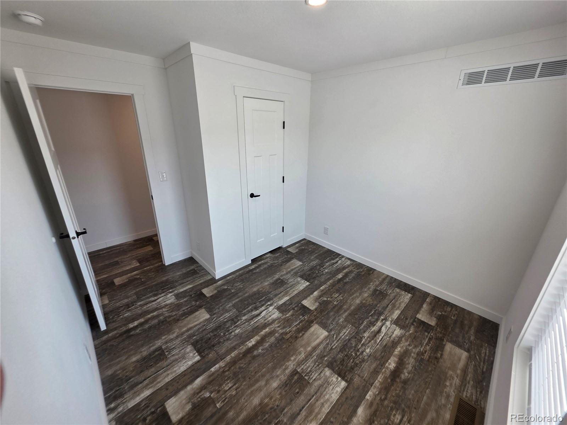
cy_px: 212
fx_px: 213
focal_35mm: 13
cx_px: 284
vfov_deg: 89.9
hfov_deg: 106.2
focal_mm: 2.2
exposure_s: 1/120
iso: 50
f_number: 1.9
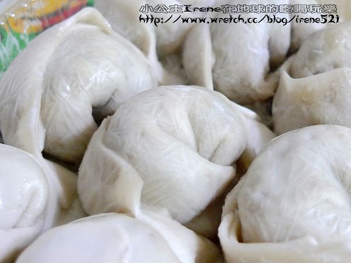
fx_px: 548
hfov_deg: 35.5
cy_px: 132
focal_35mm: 54
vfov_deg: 27.0
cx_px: 176
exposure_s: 1/20
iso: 200
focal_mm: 6.3
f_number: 2.2
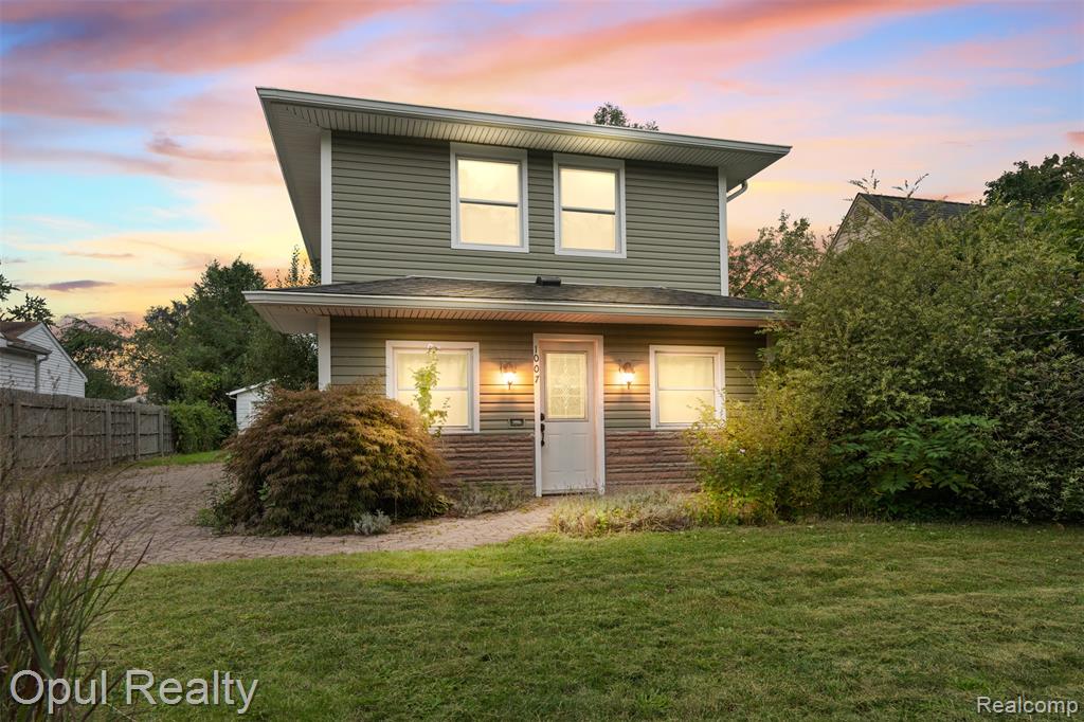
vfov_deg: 59.5
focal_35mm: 21
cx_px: 542
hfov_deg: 81.2
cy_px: 361
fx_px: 632
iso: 400
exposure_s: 1/1.67
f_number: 9
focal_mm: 21
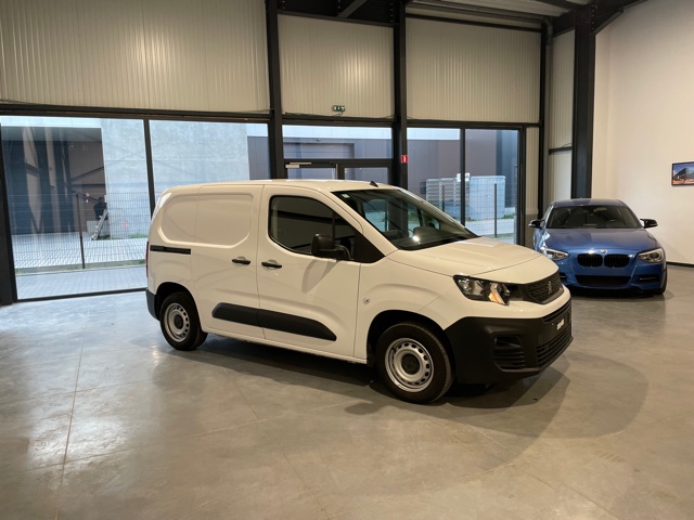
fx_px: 521
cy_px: 260
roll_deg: +1.8
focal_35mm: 26
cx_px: 347
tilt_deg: -7.0
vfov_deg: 53.1
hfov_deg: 67.3
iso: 125
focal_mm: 4.2
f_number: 1.6
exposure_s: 1/100
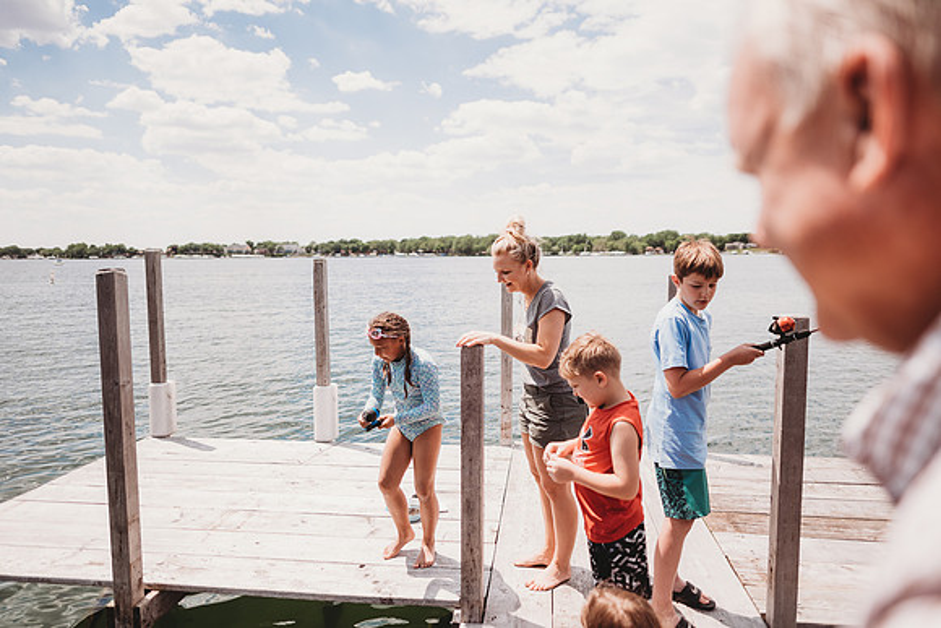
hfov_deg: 73.7
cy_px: 314
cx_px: 470
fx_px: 627
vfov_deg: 53.2
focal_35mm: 24
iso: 100
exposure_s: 1/4000
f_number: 2.2
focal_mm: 24
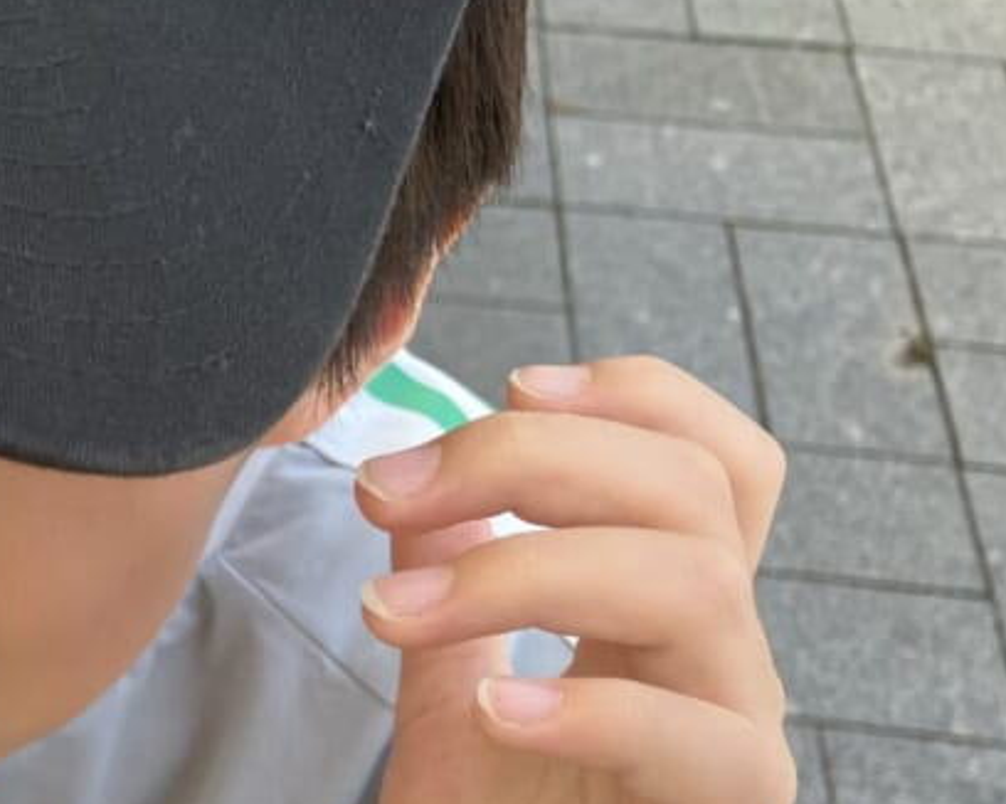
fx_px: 1994
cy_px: 735
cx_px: -180
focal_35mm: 67
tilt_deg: -49.2
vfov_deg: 22.2
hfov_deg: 25.6
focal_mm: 3.99
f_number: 1.8
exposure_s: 1/287
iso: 32
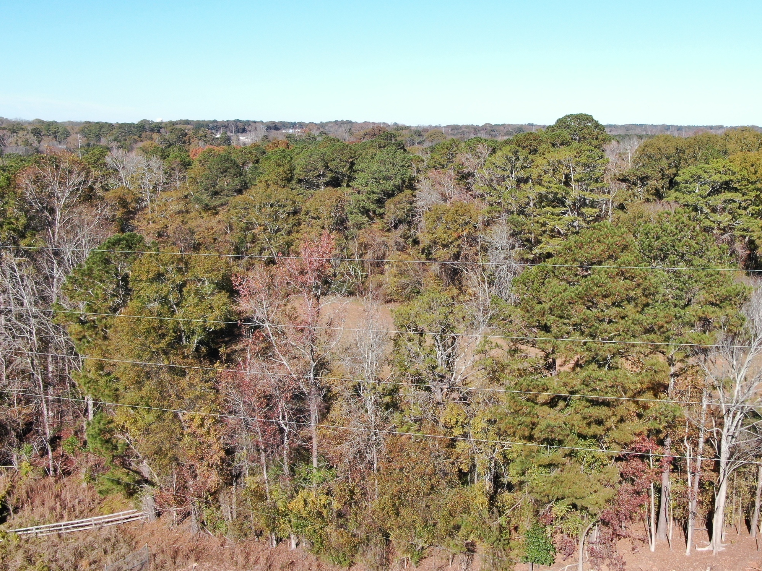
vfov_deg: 38.6
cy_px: 271
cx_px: 494
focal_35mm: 37
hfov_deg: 49.5
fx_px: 814
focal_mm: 4.39
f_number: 2.8
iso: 100
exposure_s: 1/400
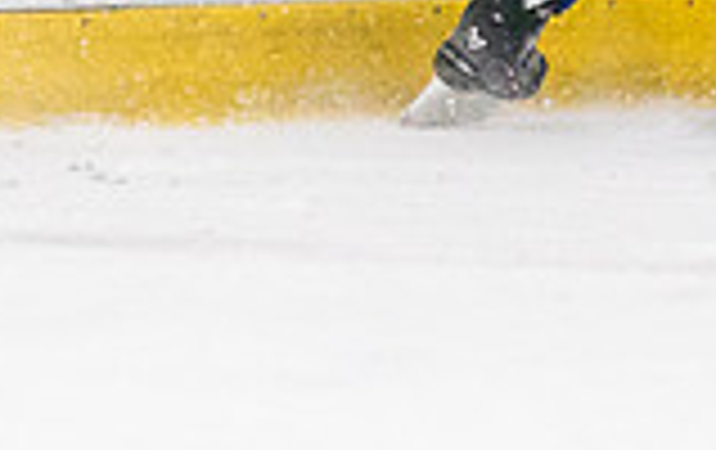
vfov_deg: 0.9
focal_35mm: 1493
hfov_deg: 1.4
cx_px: 1285
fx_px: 29185
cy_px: -398
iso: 3200
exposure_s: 1/1250
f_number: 2.8
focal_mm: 200
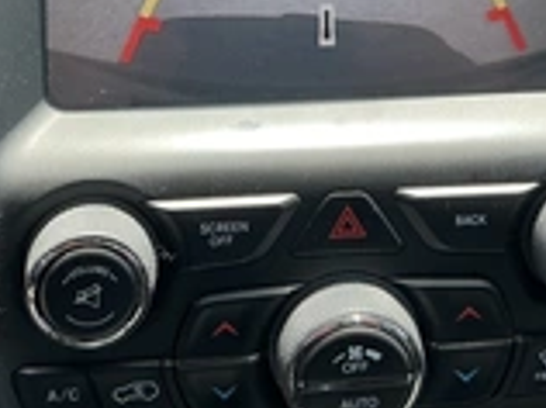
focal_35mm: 71
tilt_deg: -22.0
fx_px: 1118
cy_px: -97
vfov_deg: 19.3
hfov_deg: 27.4
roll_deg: -0.4
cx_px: 297
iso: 20
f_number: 1.8
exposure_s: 1/122
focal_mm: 3
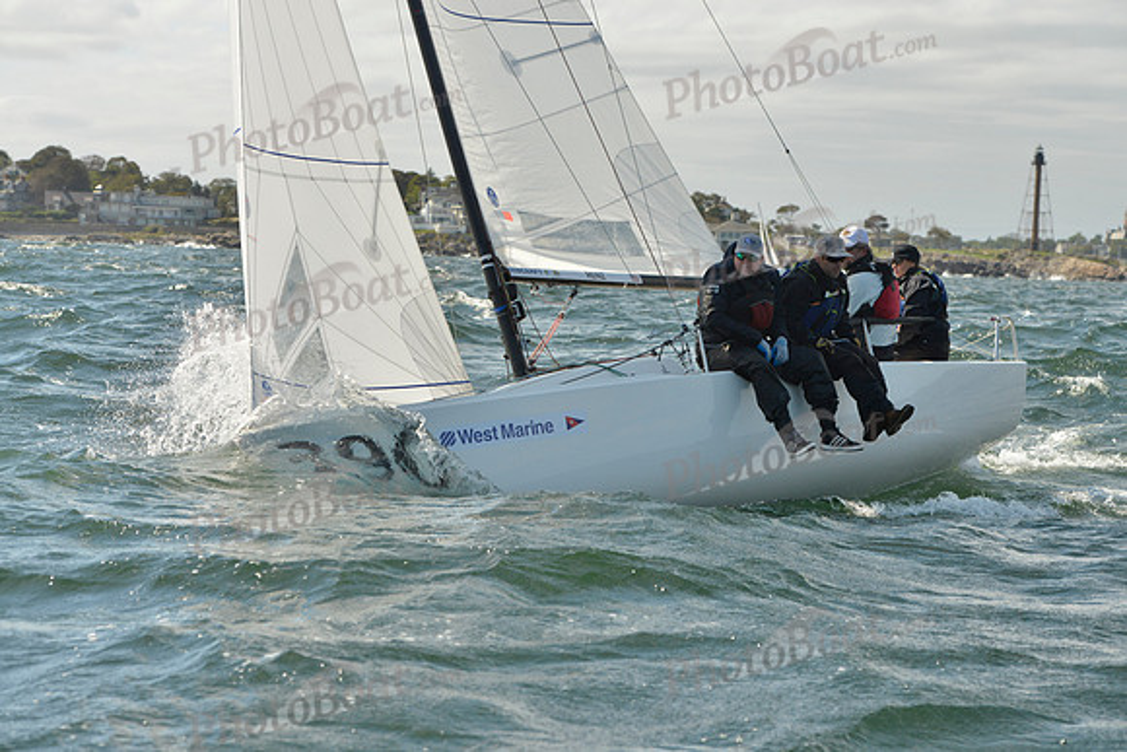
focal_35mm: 98
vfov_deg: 14.0
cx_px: 564
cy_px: 376
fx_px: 3069
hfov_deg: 20.8
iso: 400
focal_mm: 98
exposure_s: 1/1600
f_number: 8
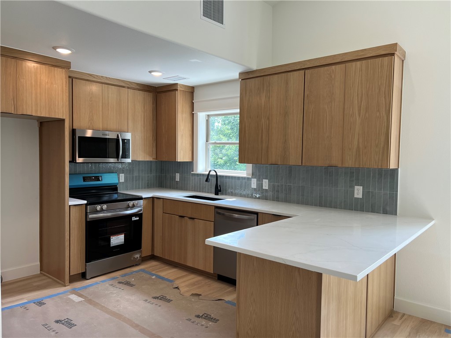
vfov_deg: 53.1
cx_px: 226
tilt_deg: -2.6
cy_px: 169
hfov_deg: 67.3
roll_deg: -1.1
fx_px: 339
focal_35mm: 26
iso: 32
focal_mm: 5.7
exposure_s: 1/133
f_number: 1.5
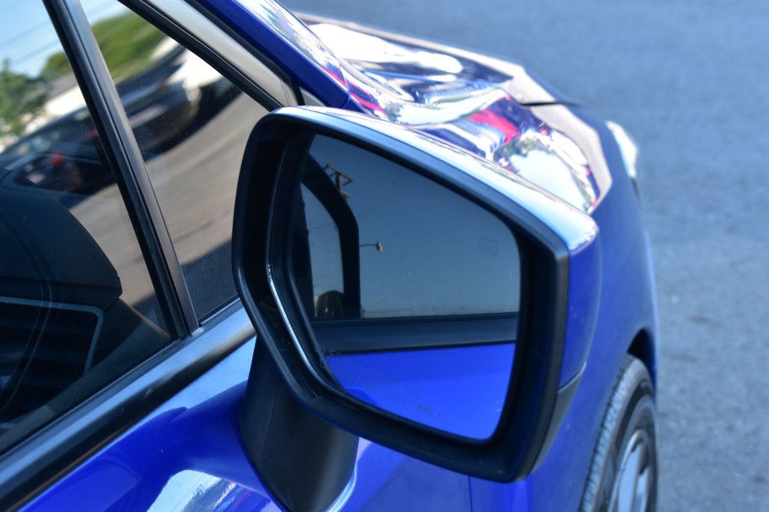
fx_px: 1762
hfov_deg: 24.6
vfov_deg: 16.5
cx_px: 384
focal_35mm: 82
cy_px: 256
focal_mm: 55
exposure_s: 1/80
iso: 400
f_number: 8
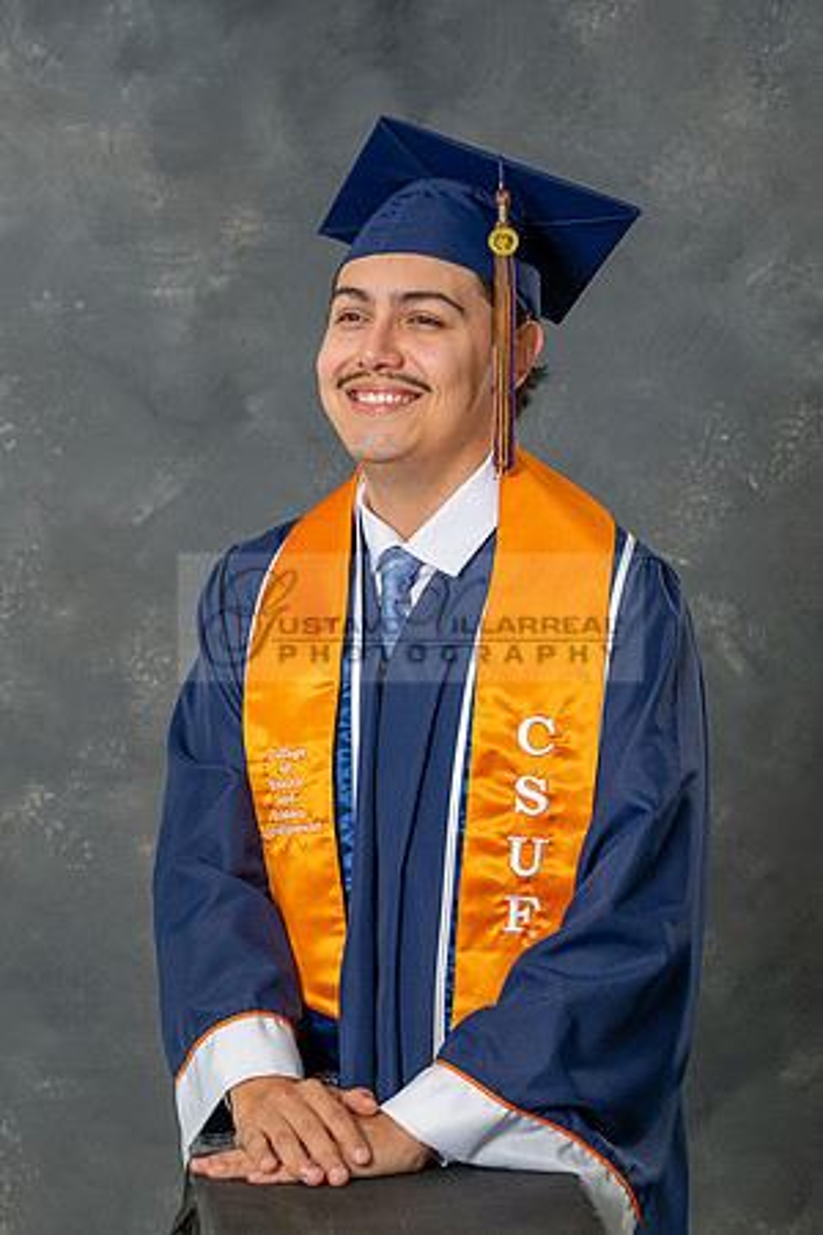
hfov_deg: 13.5
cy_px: 697
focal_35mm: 101
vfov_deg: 20.2
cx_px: 229
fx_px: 3467
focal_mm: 57
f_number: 4
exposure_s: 1/200
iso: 200
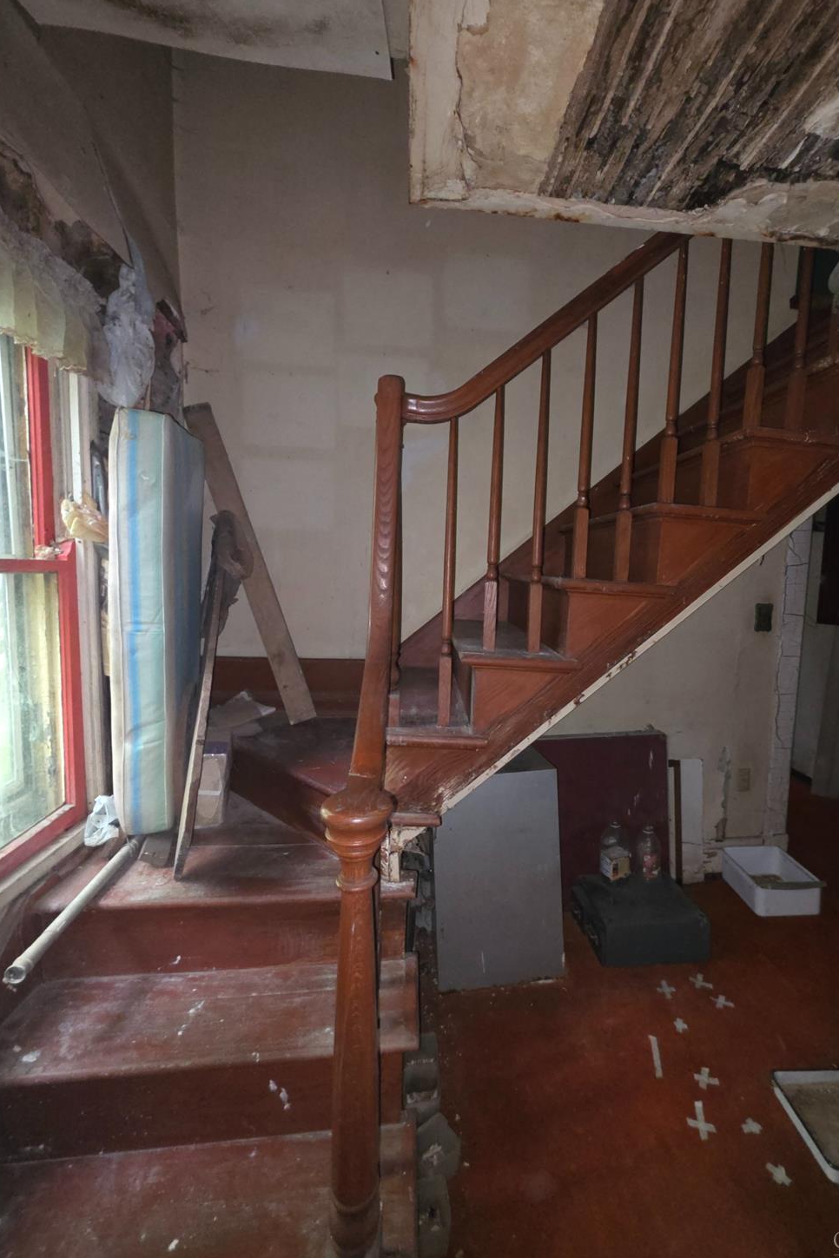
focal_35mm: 14
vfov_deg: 104.2
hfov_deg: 80.7
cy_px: 619
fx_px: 489
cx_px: 478
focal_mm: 2.2
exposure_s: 1/30
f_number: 1.9
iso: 400
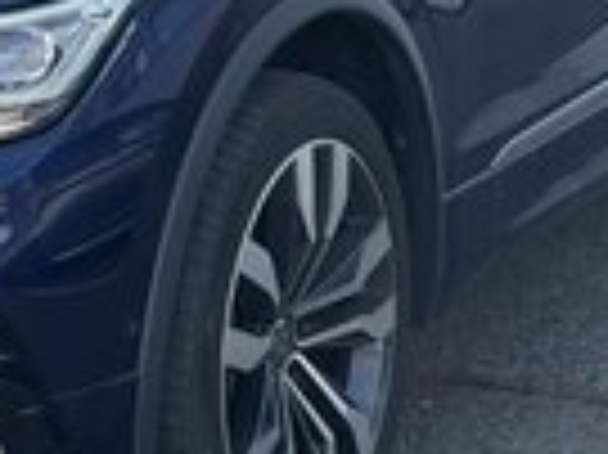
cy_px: 94
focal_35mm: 174
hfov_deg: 11.2
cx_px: -45
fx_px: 3053
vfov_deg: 8.5
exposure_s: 1/906
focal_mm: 6.76
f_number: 1.78
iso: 80
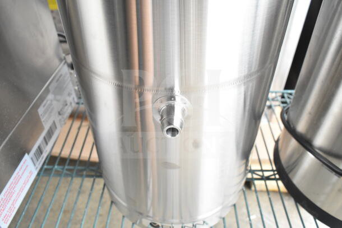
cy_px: 114
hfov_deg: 61.9
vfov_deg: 43.6
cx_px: 171
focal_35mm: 30
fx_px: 285
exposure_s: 1/160
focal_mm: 20
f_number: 6.3
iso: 1600
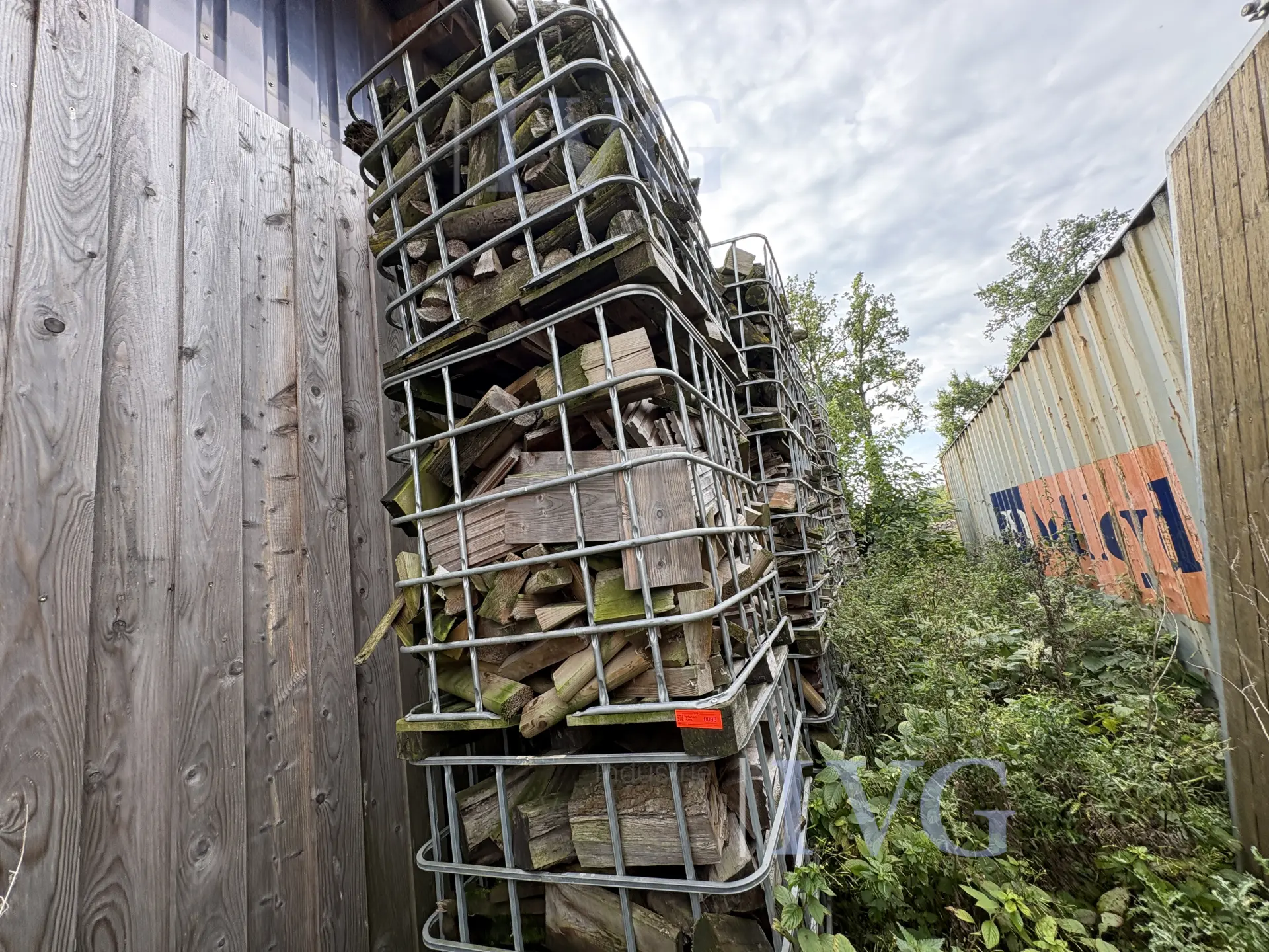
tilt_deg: +10.6
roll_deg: +8.4
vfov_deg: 85.7
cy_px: 476
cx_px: 634
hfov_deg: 102.1
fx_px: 513
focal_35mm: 14
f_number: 2.2
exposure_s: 1/147
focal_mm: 2.22
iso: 64
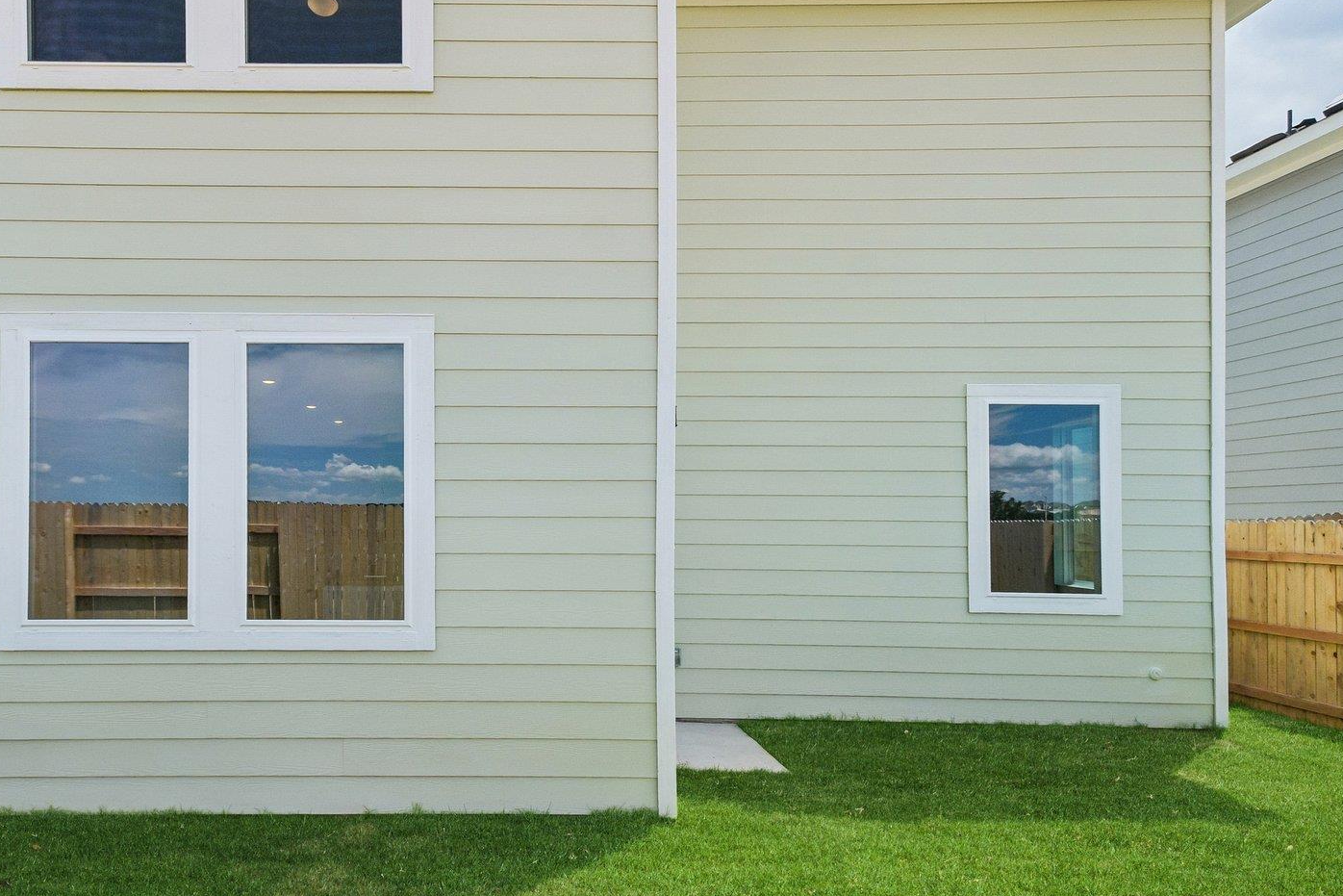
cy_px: 246
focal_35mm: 22
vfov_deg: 55.0
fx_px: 821
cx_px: 546
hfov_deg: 77.8
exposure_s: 1/800
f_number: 8
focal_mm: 10
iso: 400
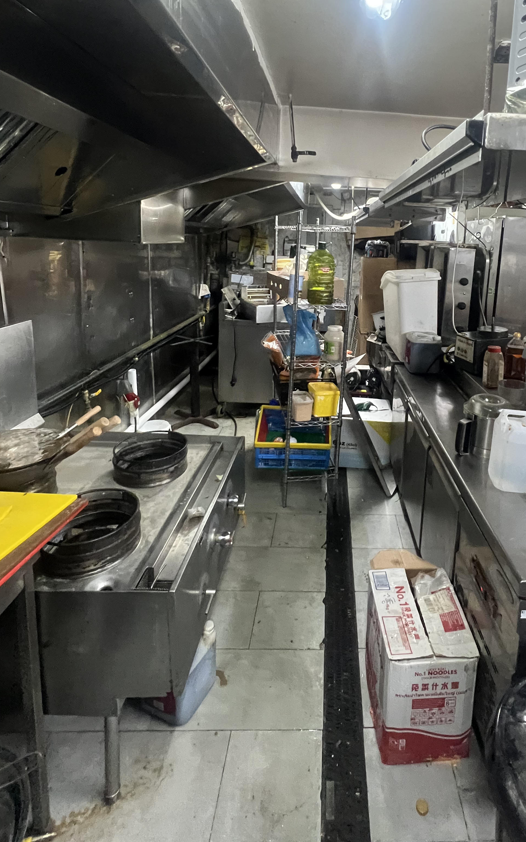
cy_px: 313
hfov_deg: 63.4
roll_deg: -3.1
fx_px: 413
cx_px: 348
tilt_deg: -10.7
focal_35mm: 18
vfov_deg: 89.2
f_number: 1.8
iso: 640
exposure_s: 1/50
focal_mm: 1.57
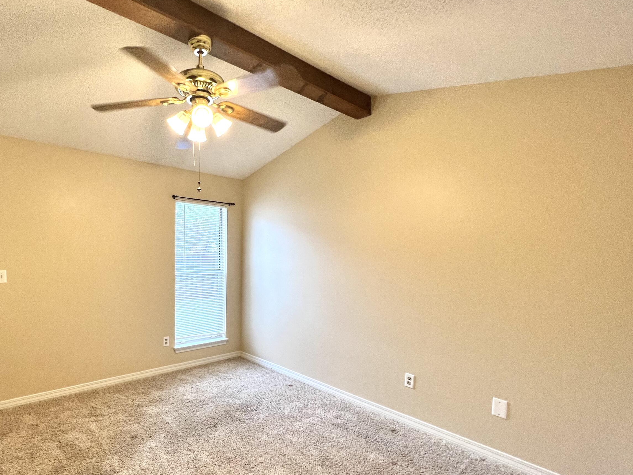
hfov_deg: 89.0
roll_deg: -0.8
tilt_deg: -2.9
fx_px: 311
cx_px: 233
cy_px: 267
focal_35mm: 17
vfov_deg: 74.4
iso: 125
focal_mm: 1.57
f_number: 1.8
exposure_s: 1/120
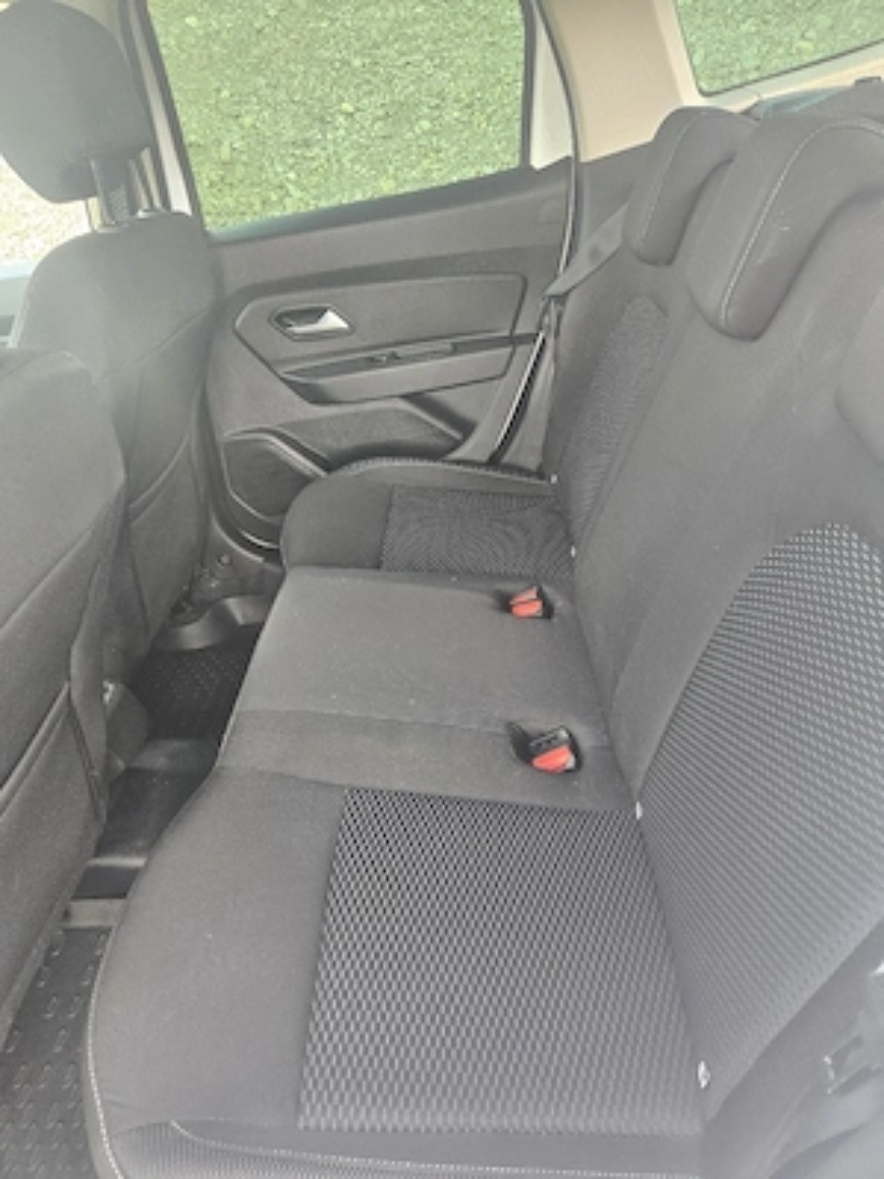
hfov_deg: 58.9
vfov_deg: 73.9
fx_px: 783
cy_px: 590
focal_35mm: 23
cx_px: 442
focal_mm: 5.4
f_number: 1.8
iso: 250
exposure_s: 1/101
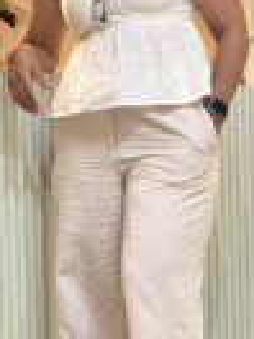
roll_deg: +0.7
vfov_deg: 14.7
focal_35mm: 133
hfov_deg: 11.1
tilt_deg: -0.1
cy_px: 274
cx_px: 82
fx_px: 1301
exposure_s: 1/25
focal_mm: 6.86
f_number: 1.78
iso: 640
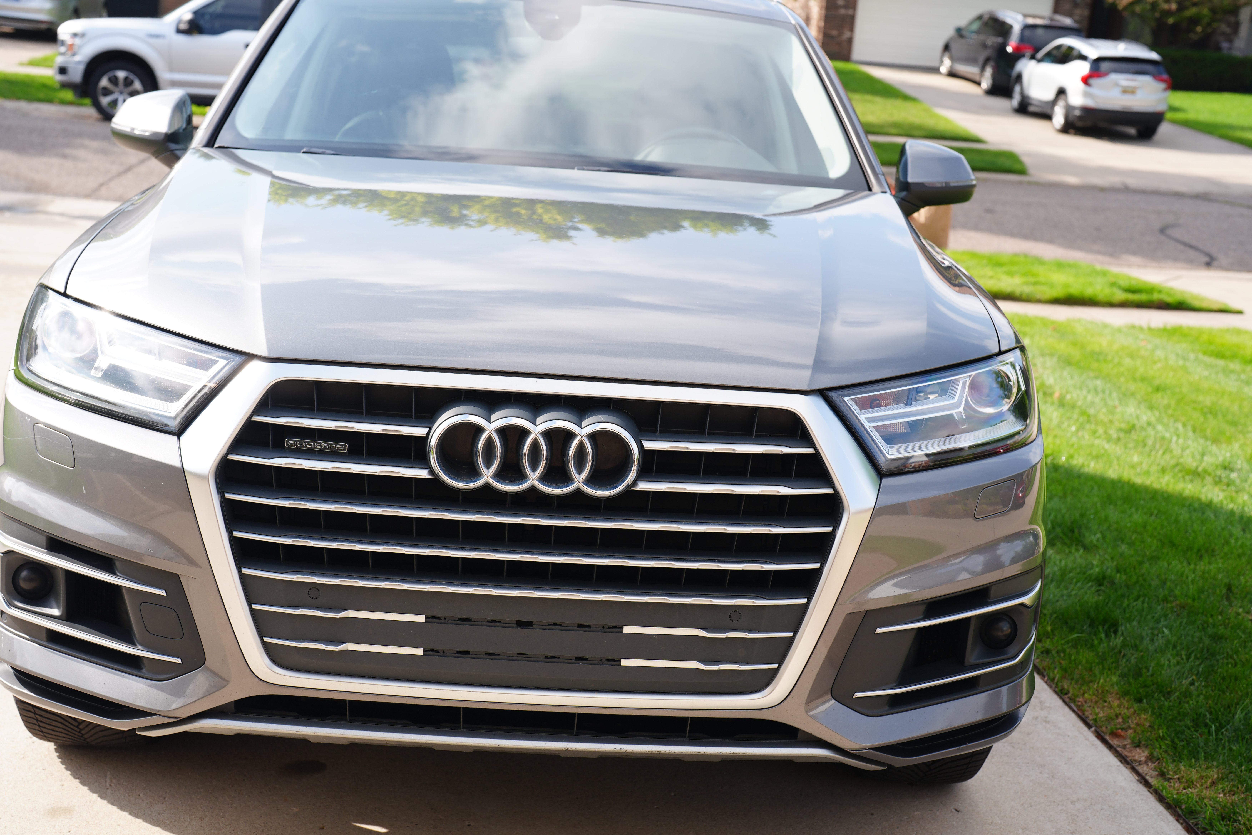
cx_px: 626
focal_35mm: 50
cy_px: 418
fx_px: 1739
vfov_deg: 27.0
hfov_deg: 39.6
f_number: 5
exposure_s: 1/200
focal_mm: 50
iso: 100
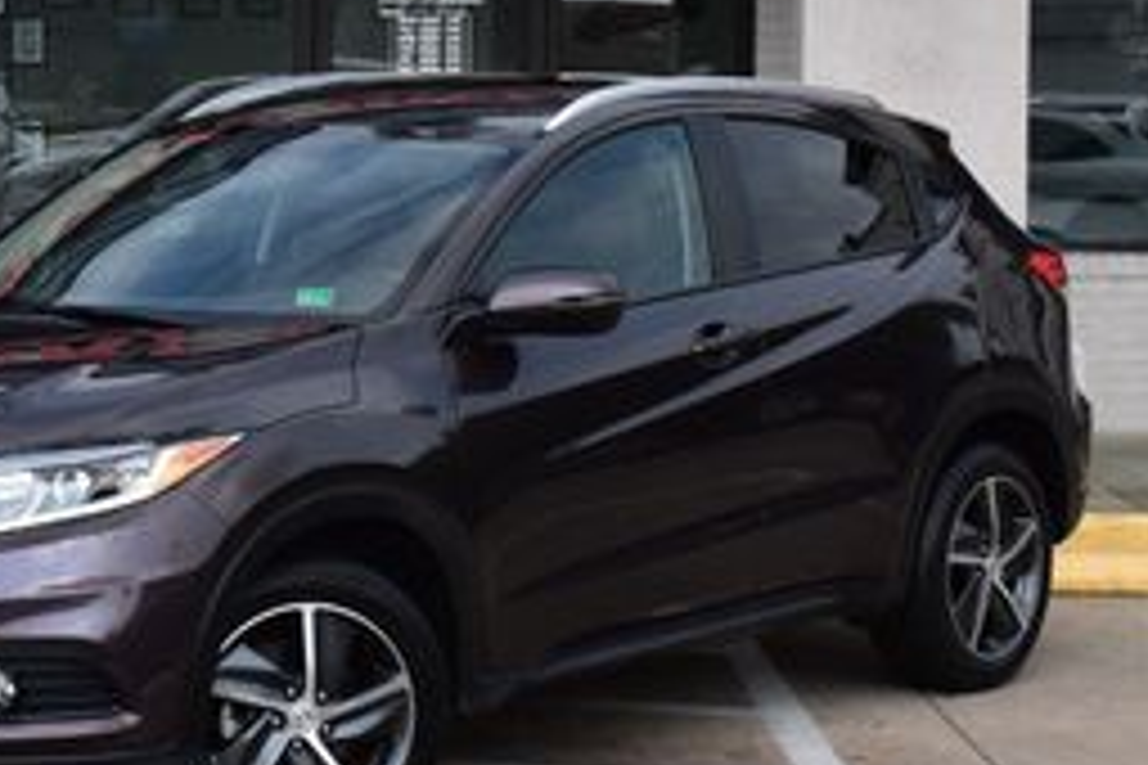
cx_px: 257
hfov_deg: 18.0
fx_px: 3603
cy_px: 238
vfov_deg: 12.1
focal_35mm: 113
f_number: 11
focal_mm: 30
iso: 400
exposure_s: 1/500
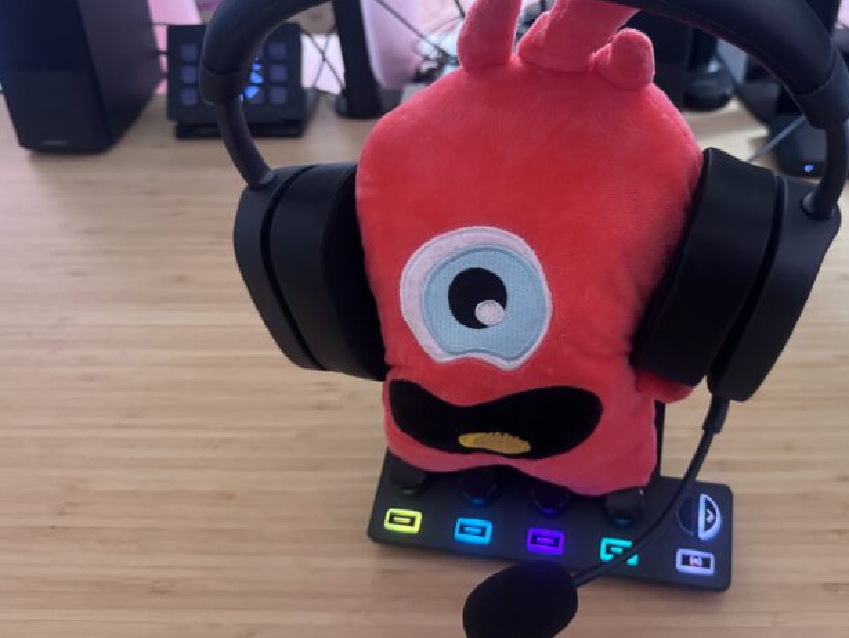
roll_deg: +1.2
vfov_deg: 46.6
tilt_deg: -42.9
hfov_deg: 59.2
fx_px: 736
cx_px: 525
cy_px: 264
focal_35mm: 30
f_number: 1.78
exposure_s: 1/60
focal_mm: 6.76
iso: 800
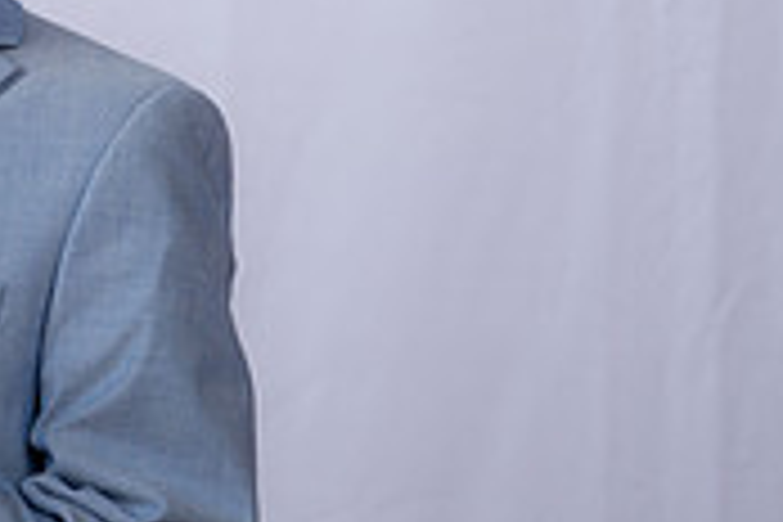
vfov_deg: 6.6
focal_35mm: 207
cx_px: -184
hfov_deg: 9.8
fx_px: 4502
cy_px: 4
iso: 250
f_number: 8
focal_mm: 62
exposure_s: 1/160
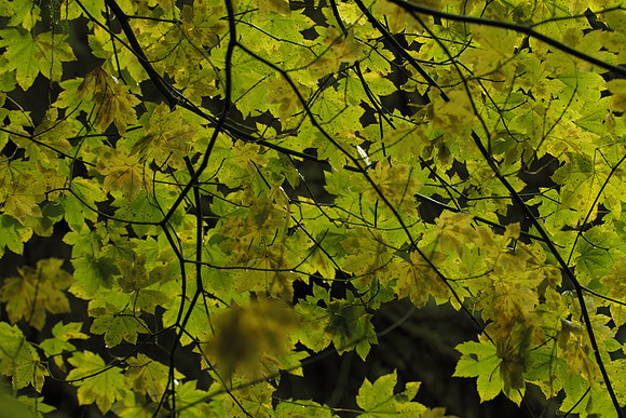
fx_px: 4696
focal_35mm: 270
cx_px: 313
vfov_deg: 5.1
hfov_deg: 7.6
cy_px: 209
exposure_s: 1/4
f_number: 11
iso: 100
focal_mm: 180
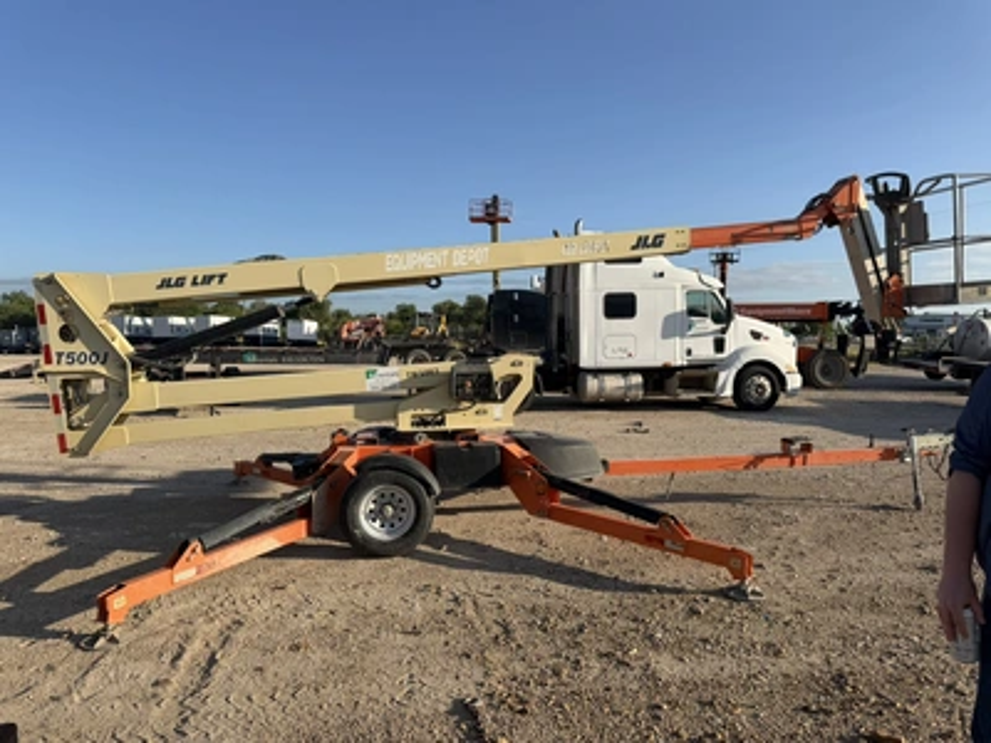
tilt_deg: -3.5
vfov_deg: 56.8
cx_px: 496
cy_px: 372
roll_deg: -0.5
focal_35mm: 24
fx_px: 687
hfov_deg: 71.6
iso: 80
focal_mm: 6.76
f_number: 1.78
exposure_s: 1/3953
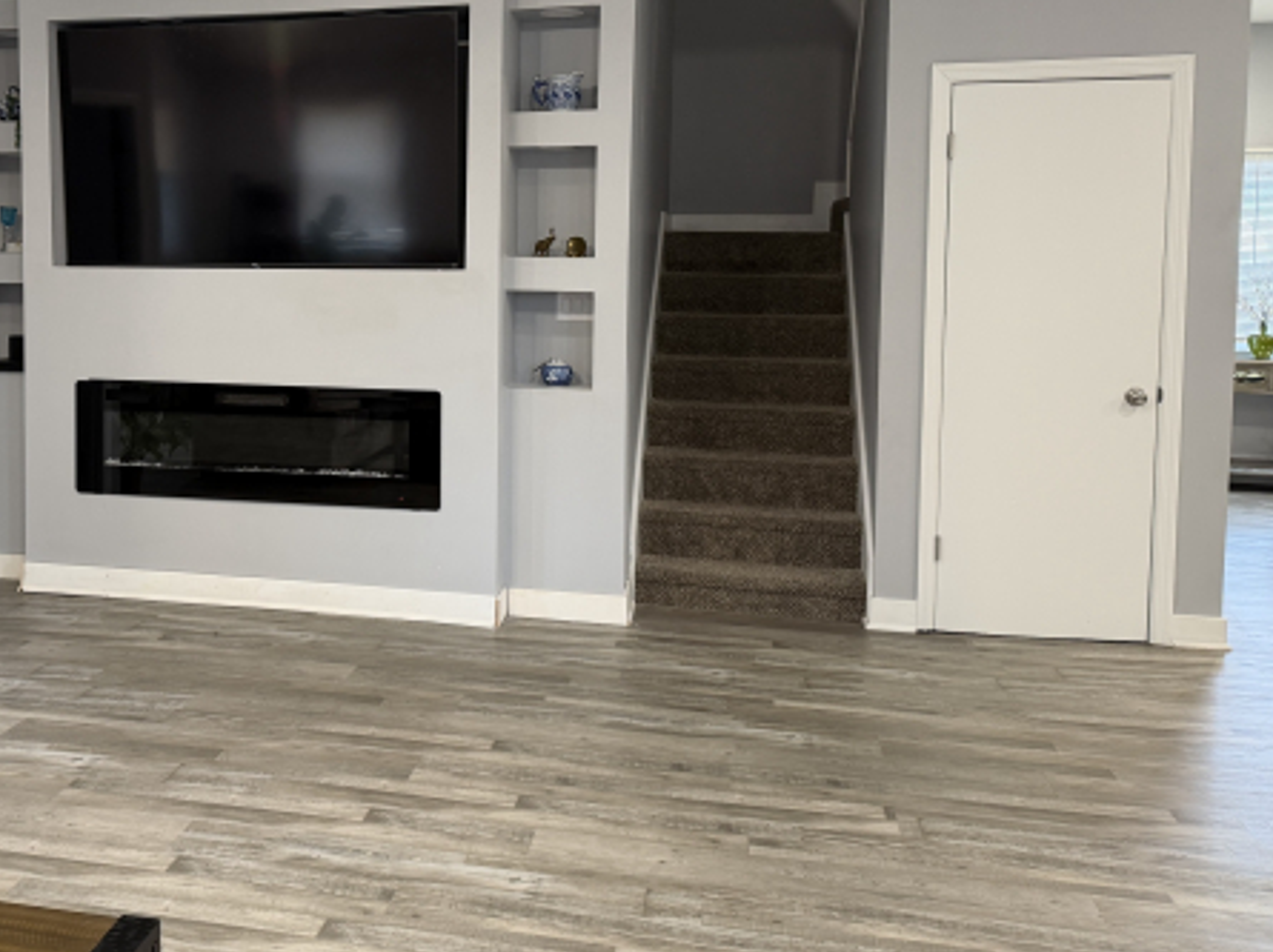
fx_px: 1323
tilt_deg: -3.6
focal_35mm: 36
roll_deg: -1.1
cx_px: 385
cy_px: 329
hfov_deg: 50.1
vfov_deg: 39.2
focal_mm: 6.76
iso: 250
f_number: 1.78
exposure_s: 1/60
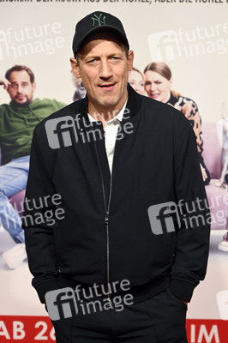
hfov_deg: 14.4
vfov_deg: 21.5
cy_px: 172
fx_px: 904
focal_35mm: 95
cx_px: 114
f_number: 6.3
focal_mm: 95
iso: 1250
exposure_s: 1/200
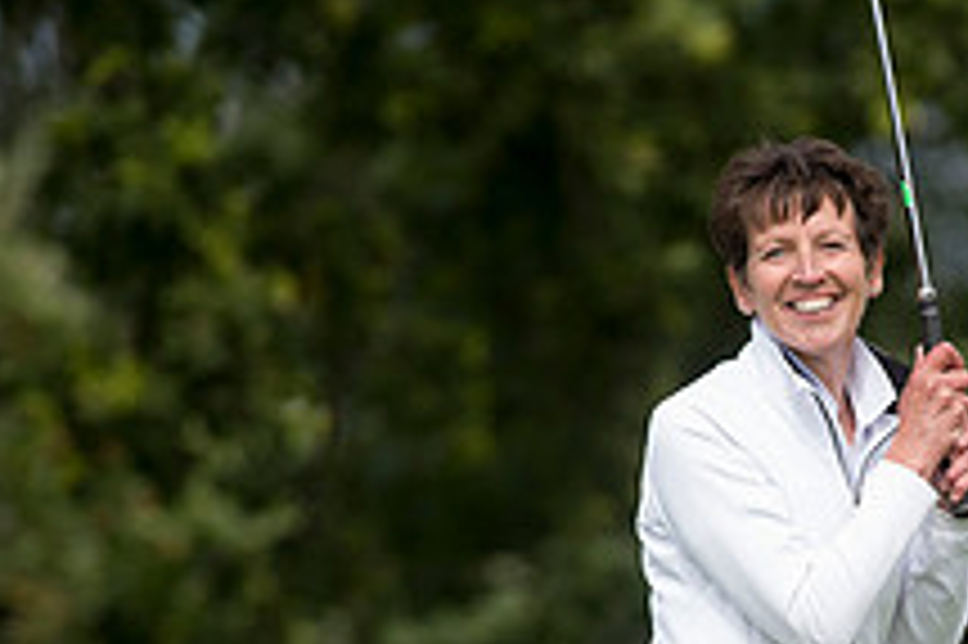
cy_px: 777
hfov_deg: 2.5
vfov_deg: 1.7
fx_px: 21790
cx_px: 900
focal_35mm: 811
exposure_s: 1/3200
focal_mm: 300
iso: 800
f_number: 5.6
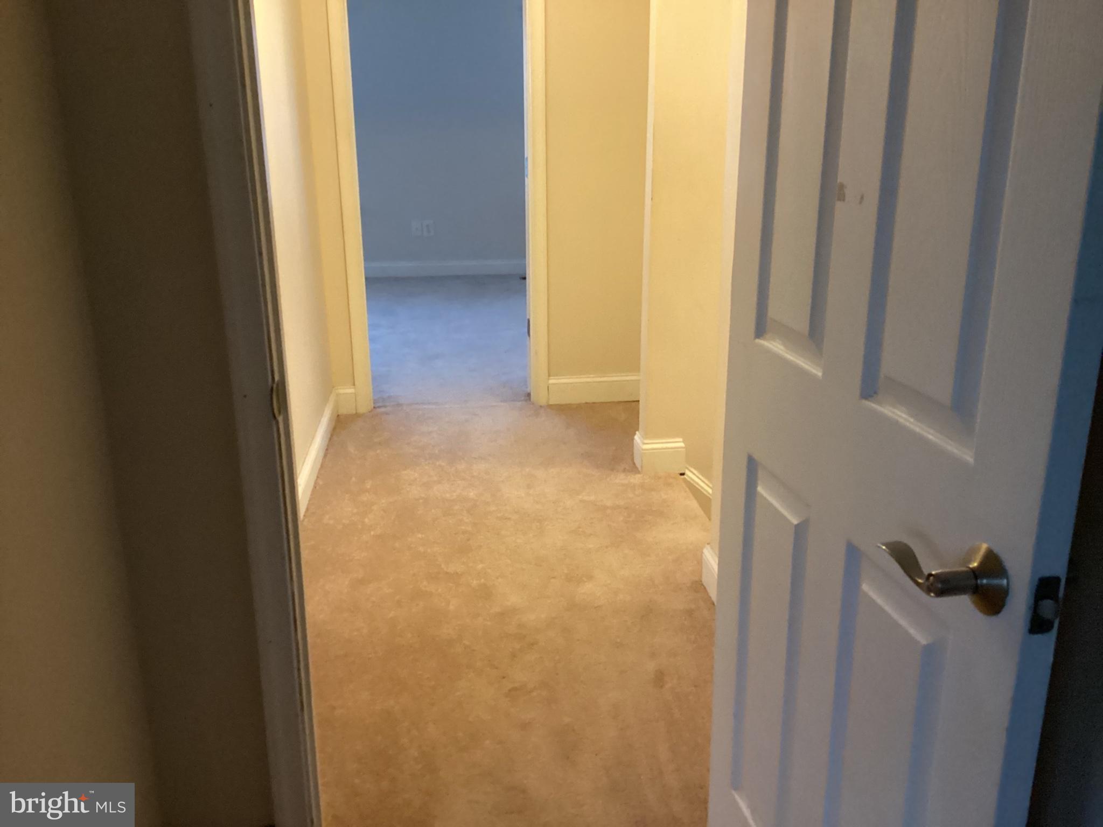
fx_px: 988
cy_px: 414
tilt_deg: -16.6
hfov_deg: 58.4
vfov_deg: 45.4
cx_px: 552
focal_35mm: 31
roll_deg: +0.8
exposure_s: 1/30
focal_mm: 3.3
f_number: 2.4
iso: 500
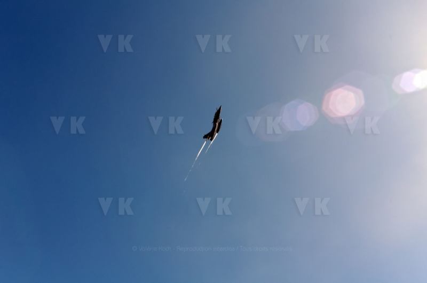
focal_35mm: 36
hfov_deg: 53.2
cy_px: 142
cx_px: 214
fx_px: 426
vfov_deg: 36.7
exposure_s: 1/2000
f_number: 9
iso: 200
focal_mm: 24
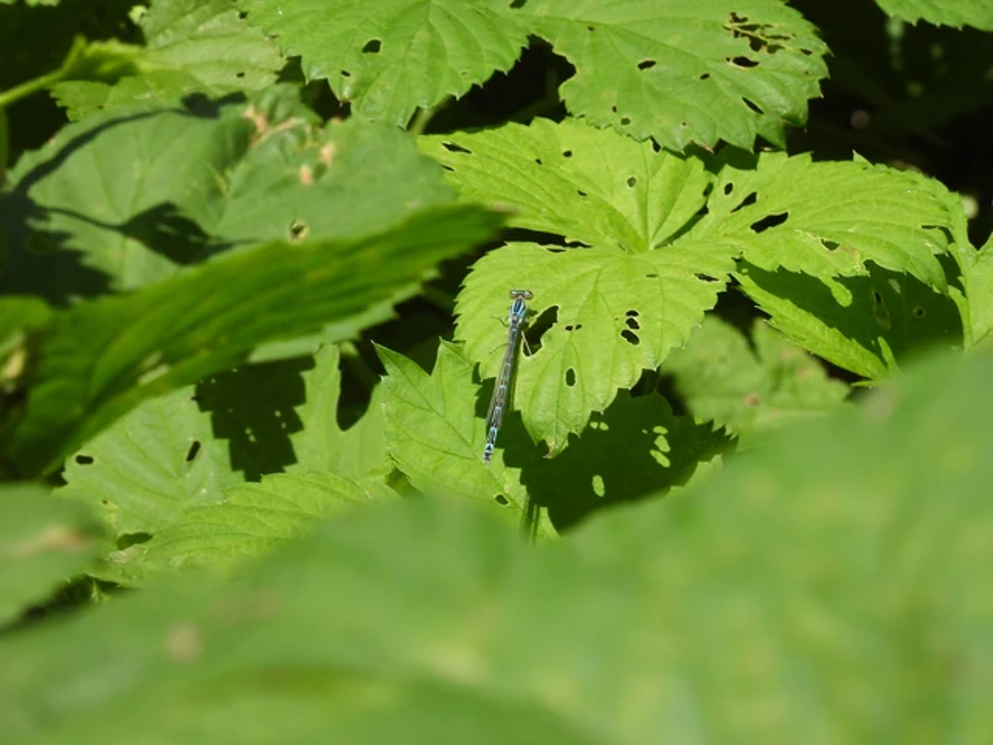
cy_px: 372
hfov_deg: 11.6
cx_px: 496
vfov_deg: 8.7
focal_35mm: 170
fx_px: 4877
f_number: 6.3
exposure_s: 1/320
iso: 100
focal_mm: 30.3
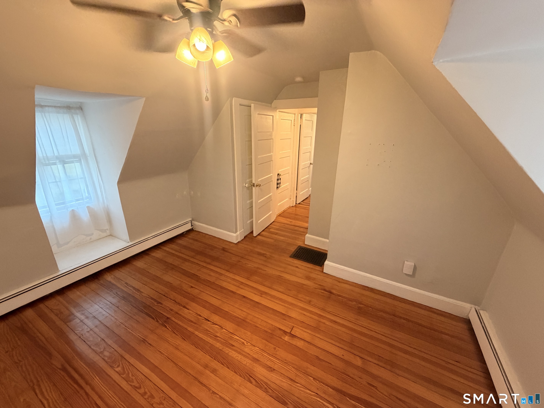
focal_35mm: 14
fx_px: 220
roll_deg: -1.2
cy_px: 204
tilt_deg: -19.5
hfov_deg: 102.1
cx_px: 272
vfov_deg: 85.7
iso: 320
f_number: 2.2
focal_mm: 2.22
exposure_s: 1/60
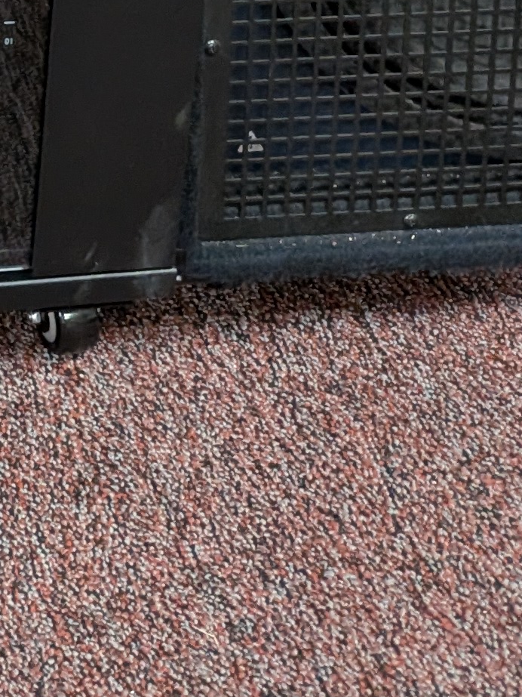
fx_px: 2092
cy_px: -648
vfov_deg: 15.5
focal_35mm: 104
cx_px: -462
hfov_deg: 12.7
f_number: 1.7
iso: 472
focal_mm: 4.53
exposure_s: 1/15
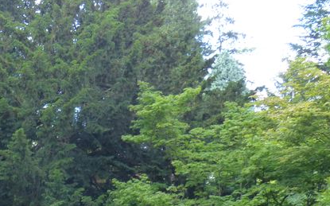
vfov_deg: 13.6
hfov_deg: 21.8
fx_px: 845
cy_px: 231
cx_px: 64
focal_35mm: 94
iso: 200
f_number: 3.2
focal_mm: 8.3
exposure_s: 1/60
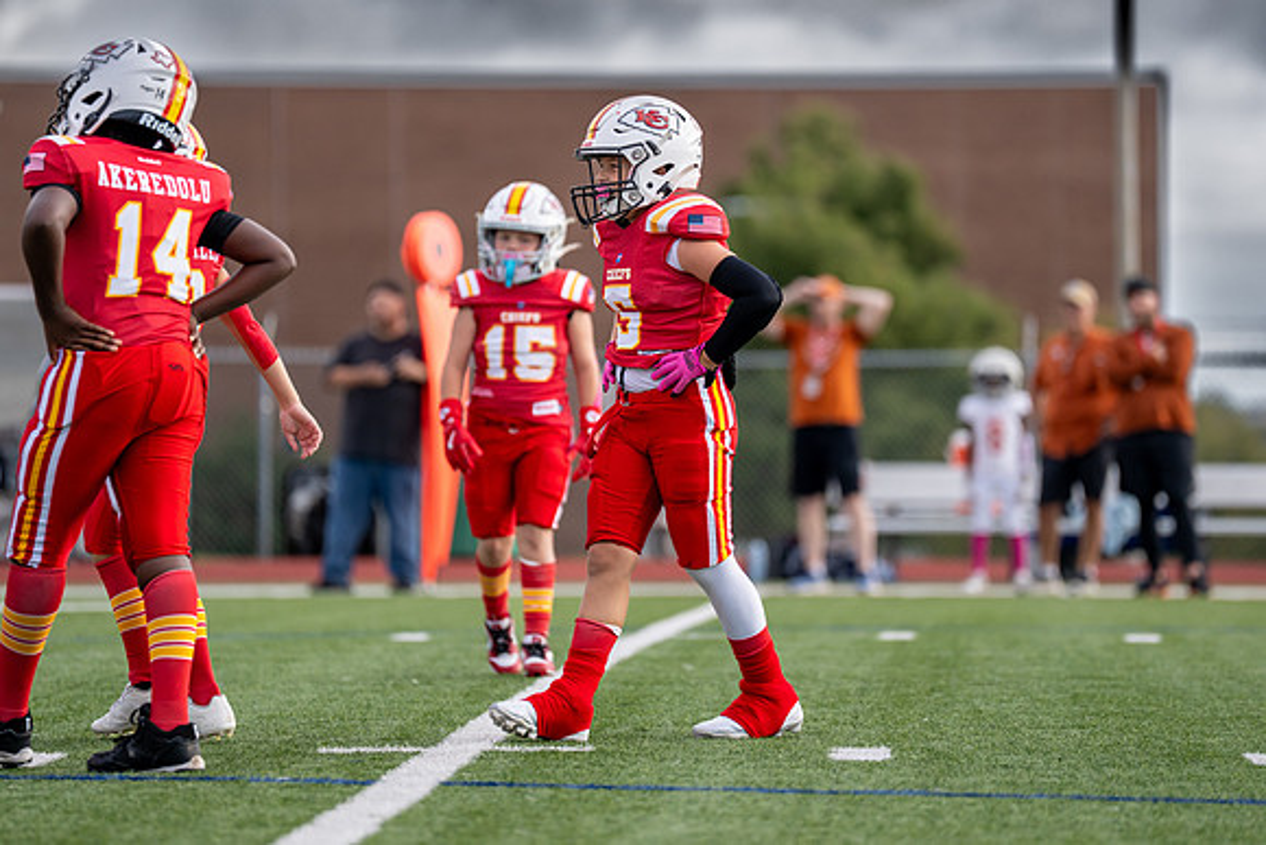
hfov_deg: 8.4
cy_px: 377
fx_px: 8580
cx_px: 704
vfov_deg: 5.6
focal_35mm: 244
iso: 320
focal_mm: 200
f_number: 2.8
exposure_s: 1/2500
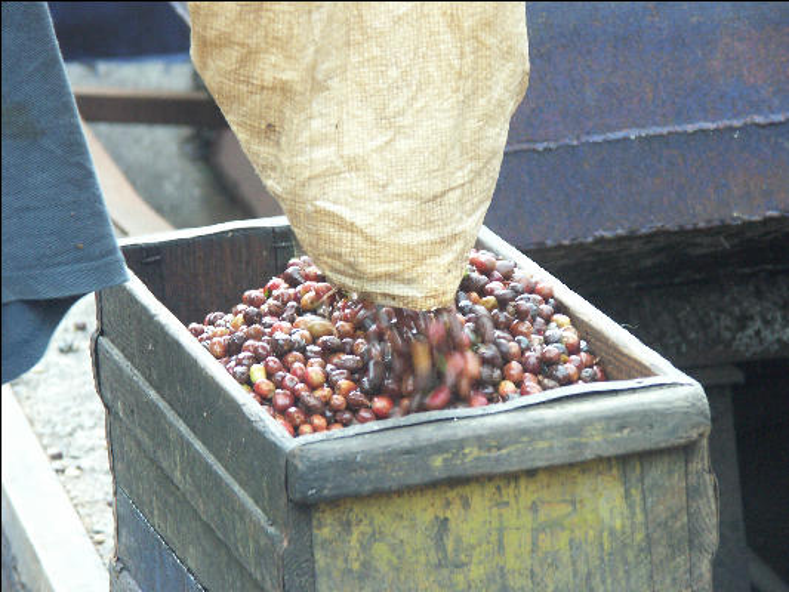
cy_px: 296
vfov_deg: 7.5
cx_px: 394
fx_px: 4537
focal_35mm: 199
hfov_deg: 9.9
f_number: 3.5
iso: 200
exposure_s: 1/50
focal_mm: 50.48
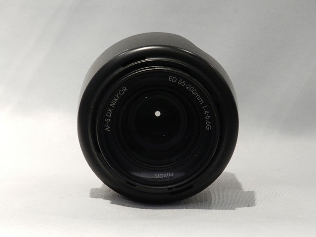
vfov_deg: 17.6
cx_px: 158
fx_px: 767
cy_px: 118
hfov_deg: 23.3
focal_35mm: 84
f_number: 4.4
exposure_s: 1/100
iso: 800
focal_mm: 14.9
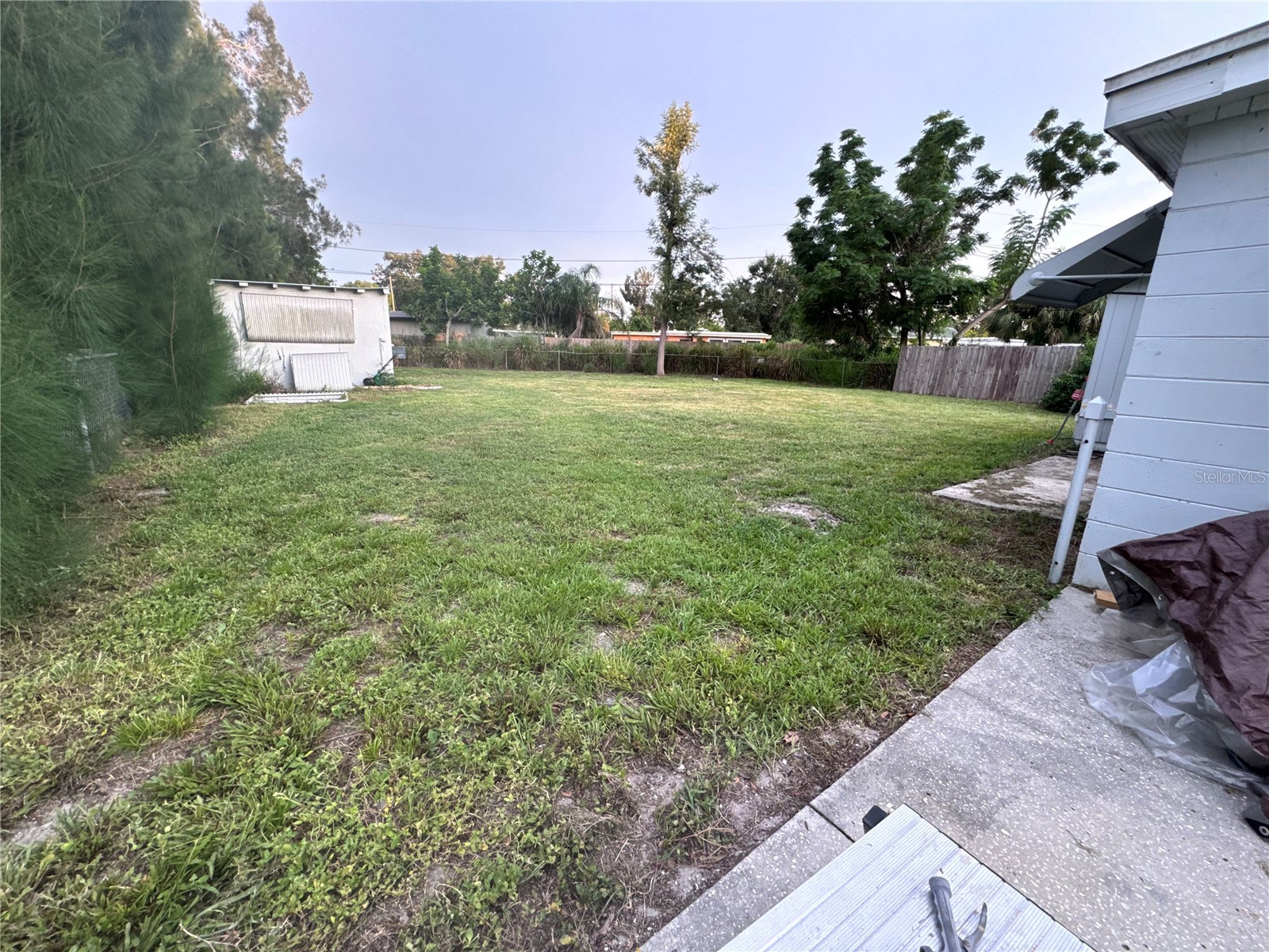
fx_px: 513
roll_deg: -2.2
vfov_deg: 85.7
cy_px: 476
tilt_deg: -14.5
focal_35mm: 14
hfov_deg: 102.1
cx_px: 634
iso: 125
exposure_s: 1/99
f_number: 2.2
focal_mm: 2.22
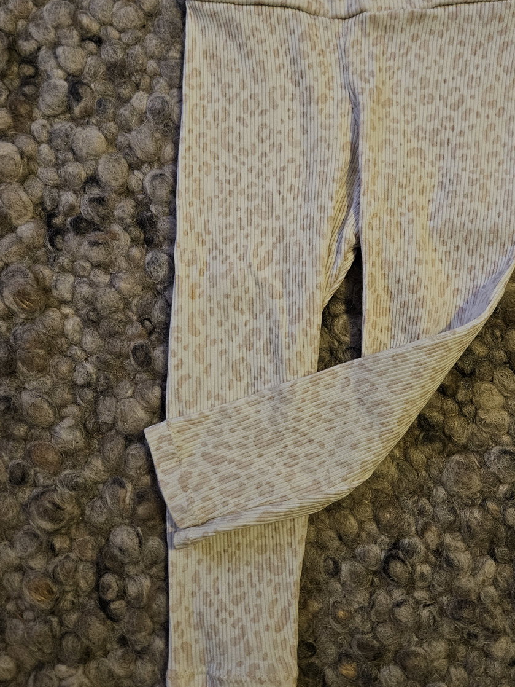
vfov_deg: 53.5
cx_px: 317
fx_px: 674
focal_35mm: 34
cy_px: 270
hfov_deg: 41.6
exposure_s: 1/25
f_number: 1.8
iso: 640
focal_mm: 5.4
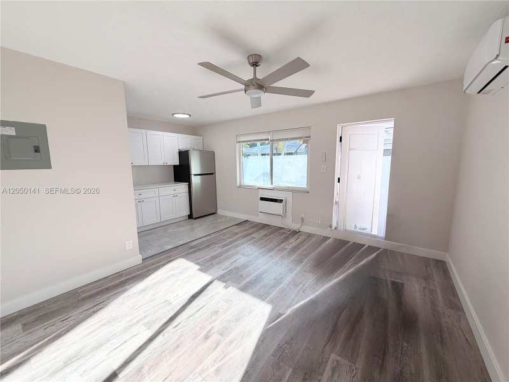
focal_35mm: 14
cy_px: 191
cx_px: 254
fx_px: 206
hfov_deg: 102.1
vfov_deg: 85.7
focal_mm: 2.22
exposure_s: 1/120
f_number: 2.2
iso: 32
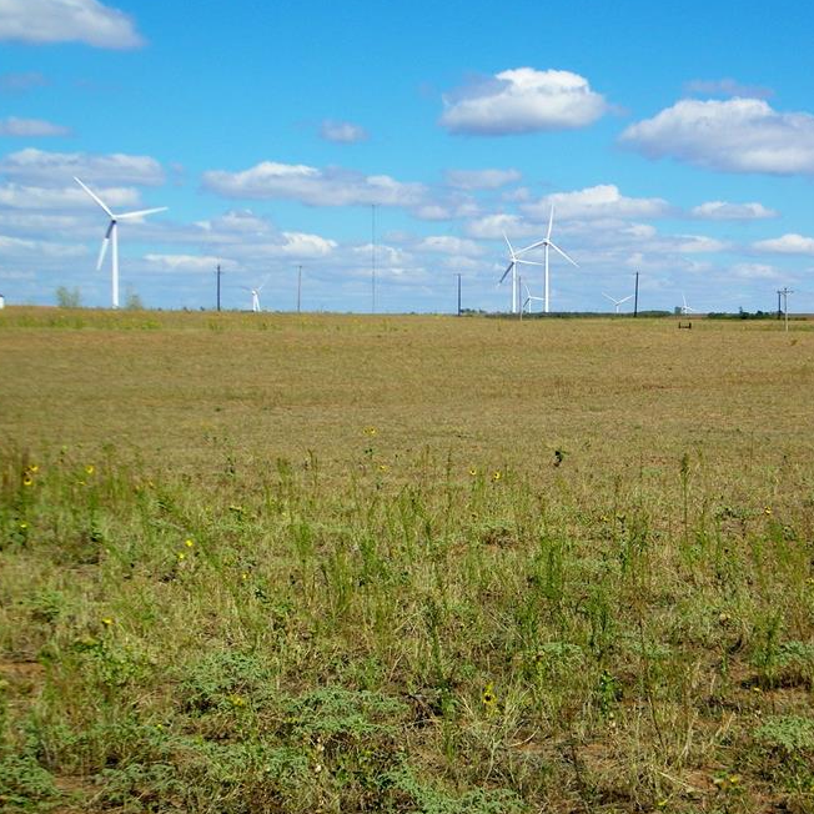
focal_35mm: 68
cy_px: 466
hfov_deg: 25.0
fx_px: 1809
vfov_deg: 25.3
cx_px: 622
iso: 80
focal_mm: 8.8
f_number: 8
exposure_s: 1/320
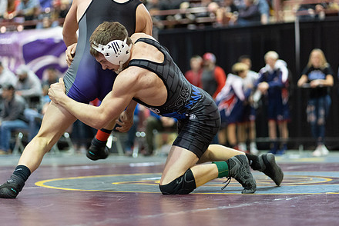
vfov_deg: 12.2
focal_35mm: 112
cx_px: 156
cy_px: 79
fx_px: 1055
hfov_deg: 18.2
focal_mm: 85
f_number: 1.8
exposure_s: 1/500
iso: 3200
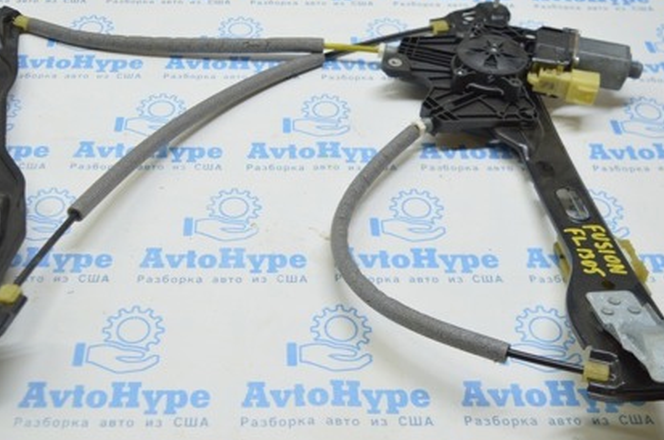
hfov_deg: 40.4
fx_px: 898
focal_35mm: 49
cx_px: 270
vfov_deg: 27.5
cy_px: 240
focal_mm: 21
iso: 400
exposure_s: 1/60
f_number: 3.8
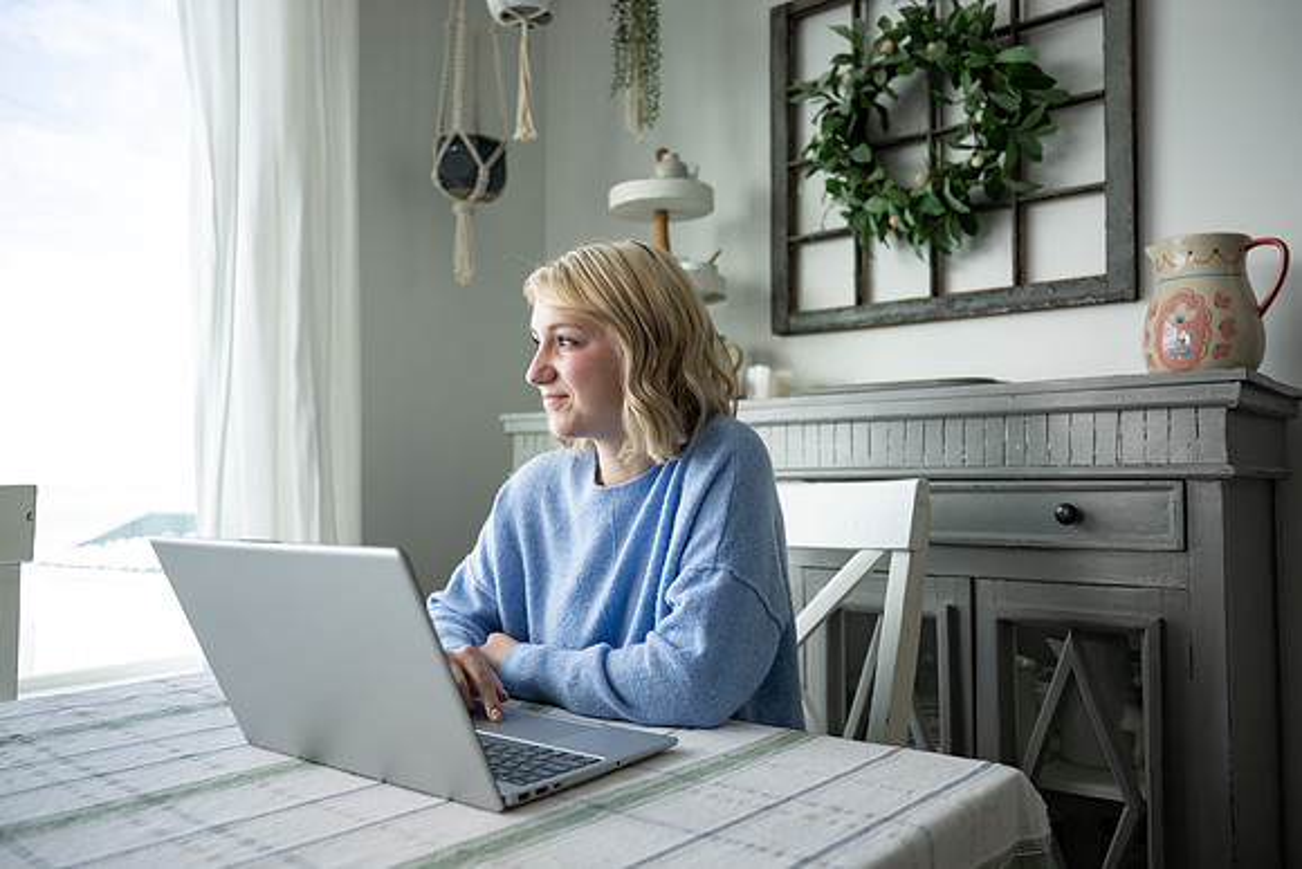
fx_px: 1031
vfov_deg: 45.7
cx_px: 651
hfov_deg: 64.5
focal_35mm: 28
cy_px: 434
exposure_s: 1/320
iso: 125
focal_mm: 28.5
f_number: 2.8
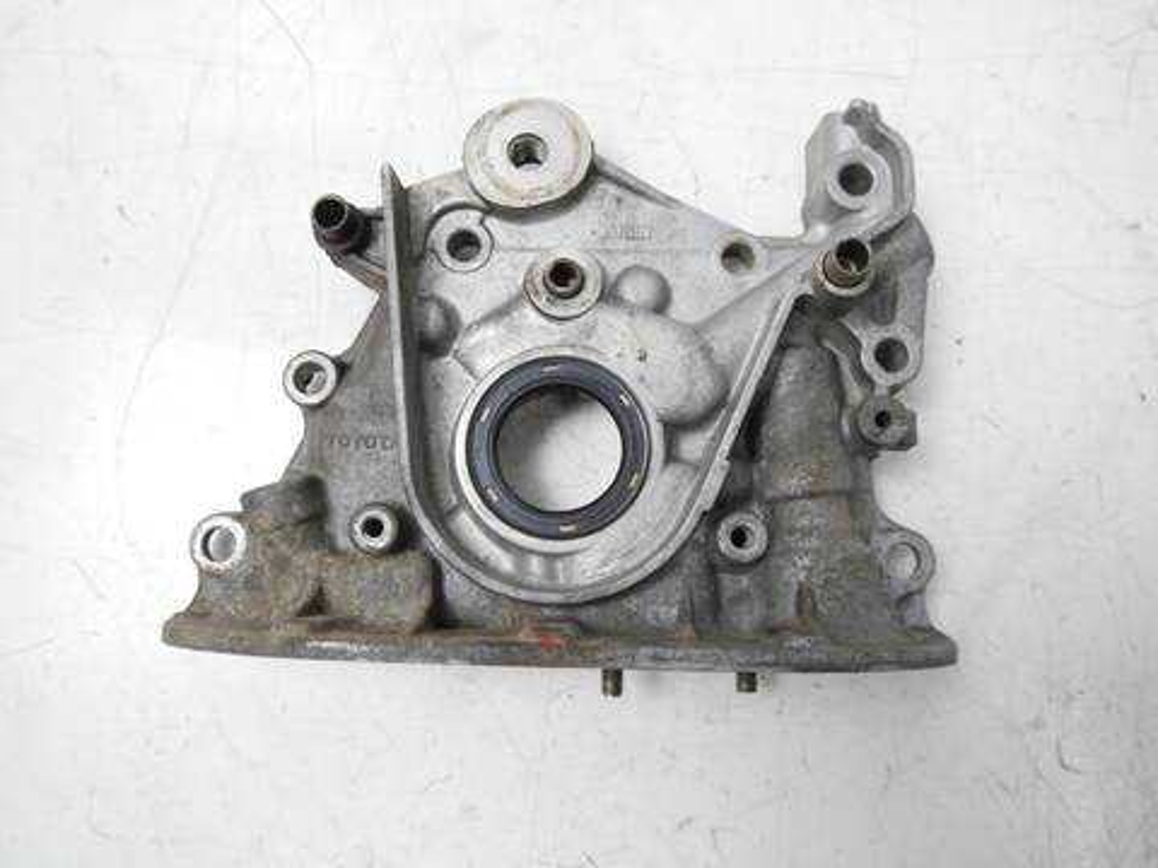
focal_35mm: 28
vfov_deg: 49.7
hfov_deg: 63.4
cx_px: 579
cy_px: 434
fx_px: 937
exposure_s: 1/60
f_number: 3.5
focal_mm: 14
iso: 500
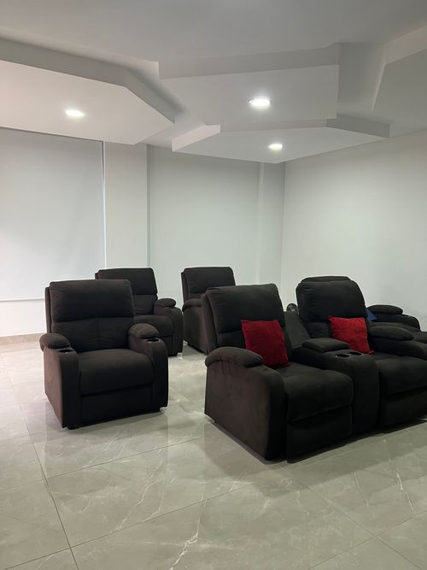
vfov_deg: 67.3
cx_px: 214
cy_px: 285
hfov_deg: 53.0
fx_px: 428
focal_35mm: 26
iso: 125
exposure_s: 1/60
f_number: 1.5
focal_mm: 5.7
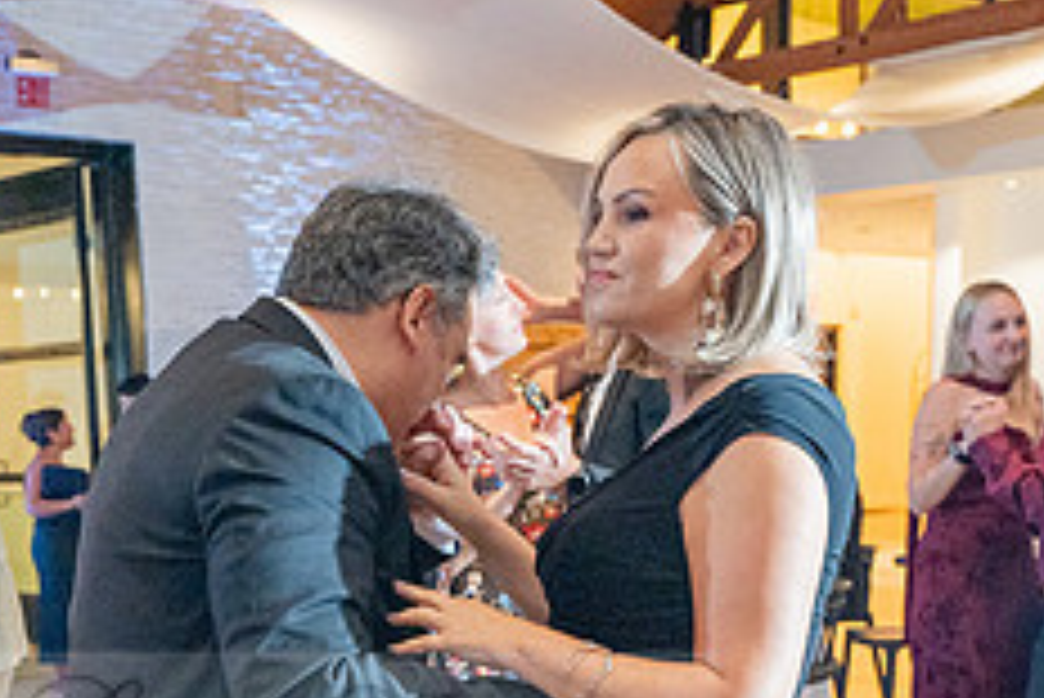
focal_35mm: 60
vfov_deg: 21.5
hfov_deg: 33.1
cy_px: 759
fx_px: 1741
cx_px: 338
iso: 1600
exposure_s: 1/200
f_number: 2.8
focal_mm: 24
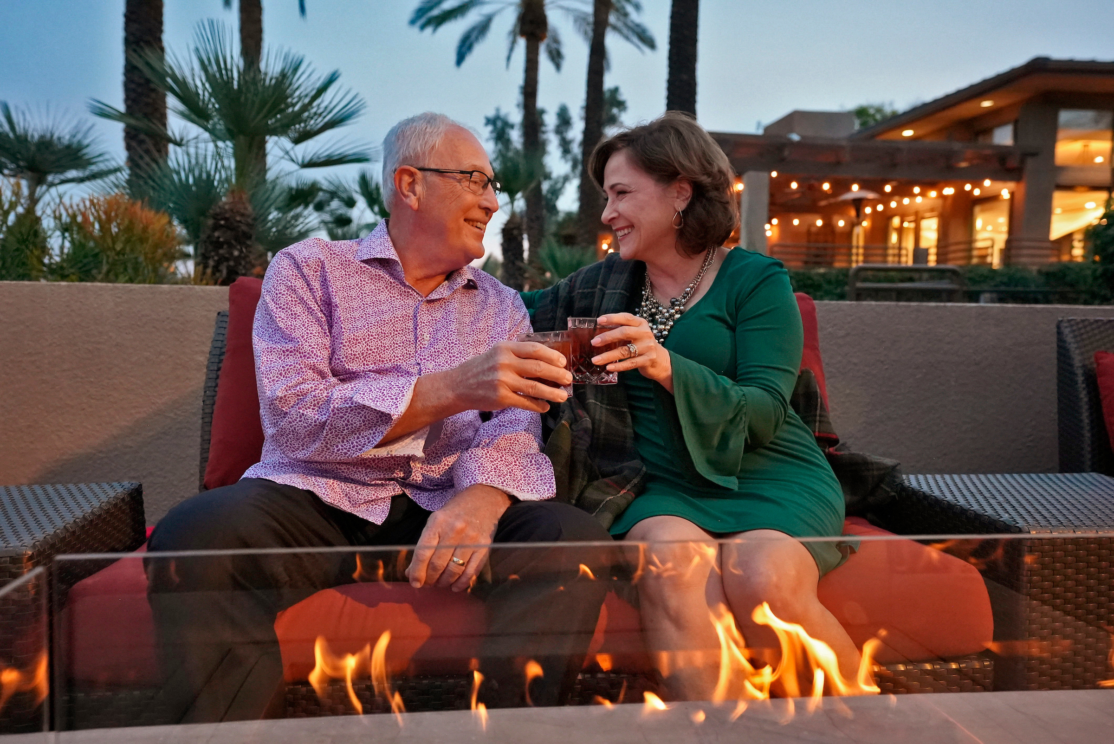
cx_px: 557
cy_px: 372
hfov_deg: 61.9
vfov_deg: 43.7
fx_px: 929
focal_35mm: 30
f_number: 4
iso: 8000
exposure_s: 1/160
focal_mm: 30
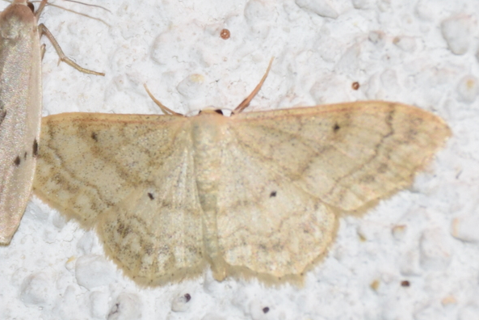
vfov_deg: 4.0
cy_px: 204
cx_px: 305
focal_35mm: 340
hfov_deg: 6.1
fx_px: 4526
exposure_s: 1/60
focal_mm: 140
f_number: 7.1
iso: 320
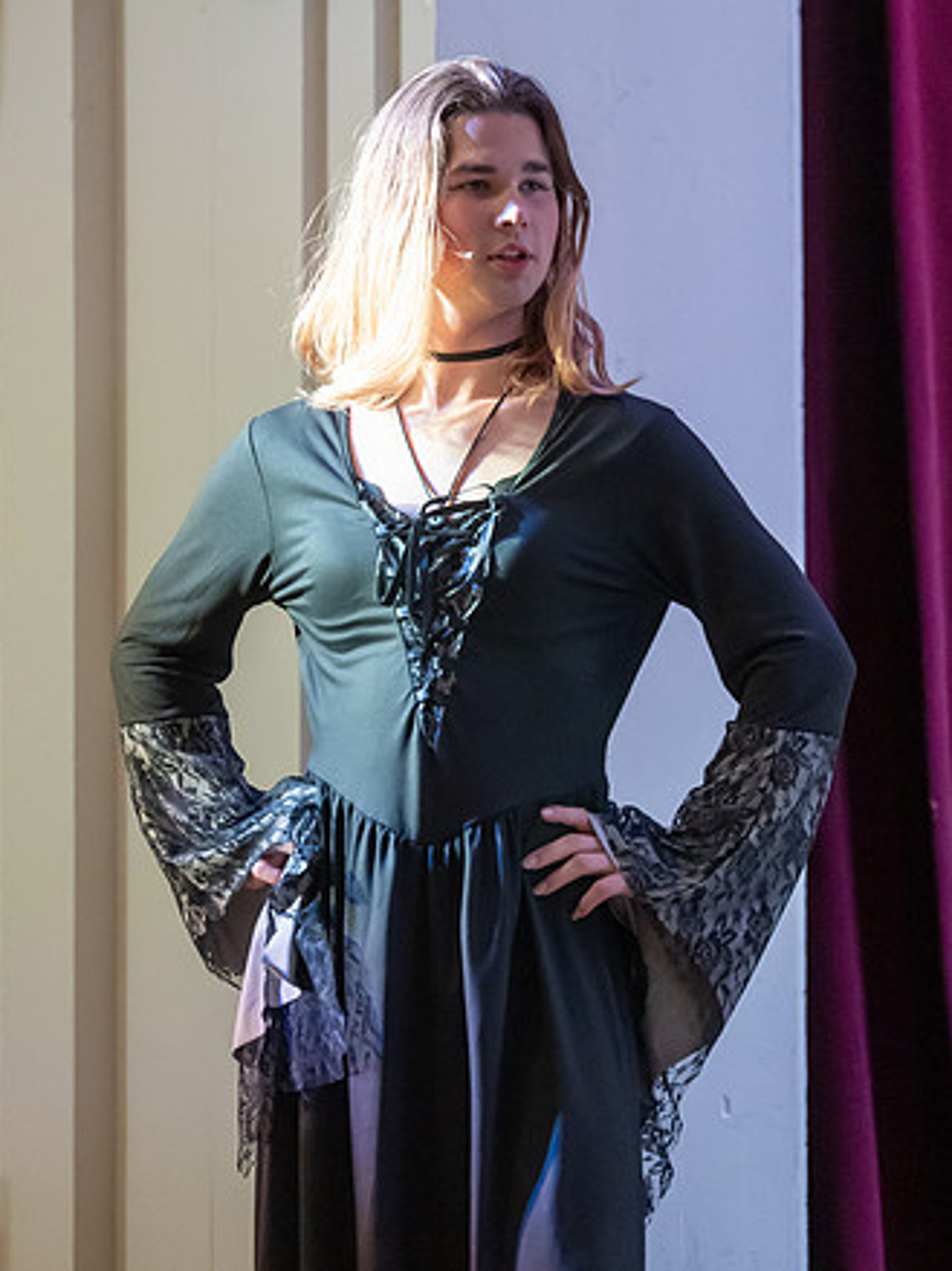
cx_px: 478
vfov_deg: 6.0
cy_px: 560
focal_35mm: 332
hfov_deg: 4.5
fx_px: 12180
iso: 5000
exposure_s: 1/250
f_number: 2.8
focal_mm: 200
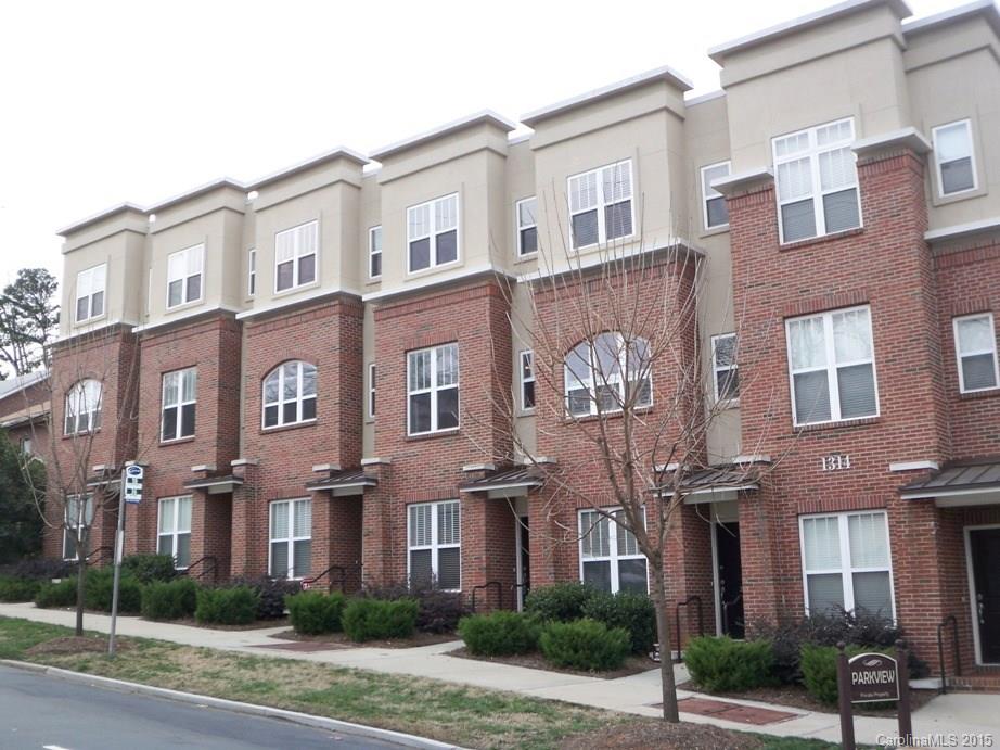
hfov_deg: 47.9
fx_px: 1126
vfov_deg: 36.8
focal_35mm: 39
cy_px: 375
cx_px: 500
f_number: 3.9
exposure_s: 1/80
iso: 50
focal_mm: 6.4
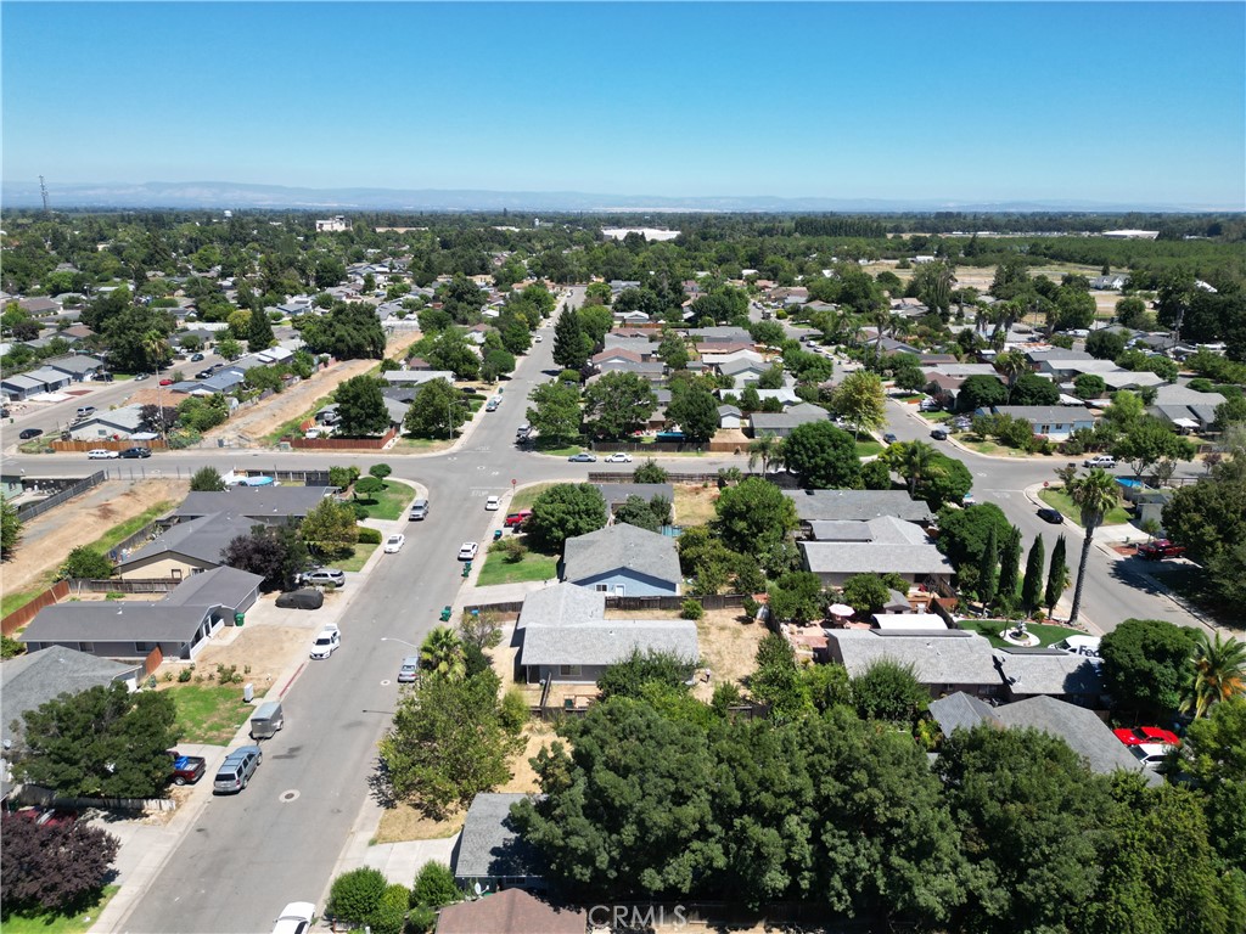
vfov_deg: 56.8
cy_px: 467
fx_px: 864
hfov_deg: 71.6
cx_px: 623
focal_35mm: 24
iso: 110
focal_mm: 6.72
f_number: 1.7
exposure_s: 1/2500
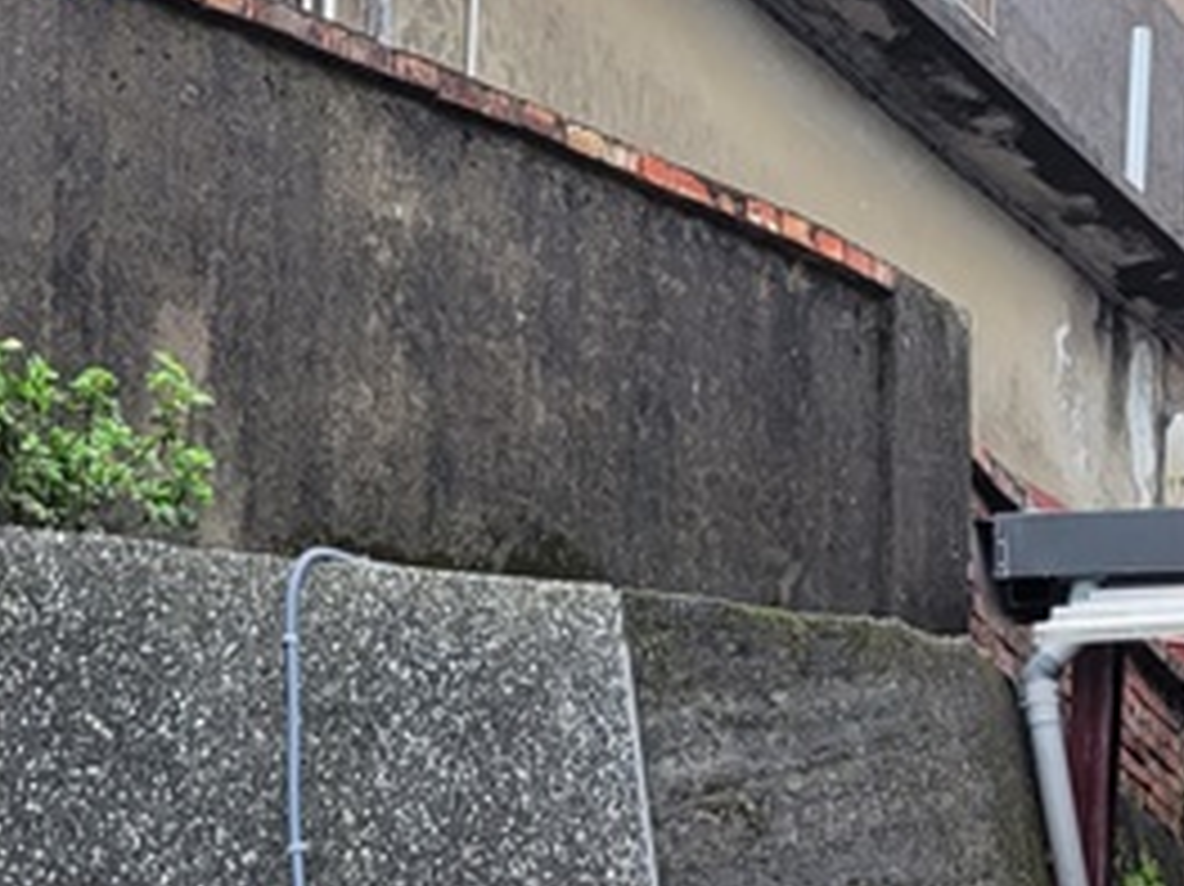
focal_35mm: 99
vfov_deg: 14.4
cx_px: 1346
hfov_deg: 18.9
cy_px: 1124
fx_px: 3385
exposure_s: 1/120
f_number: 1.8
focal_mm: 5.4
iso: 40
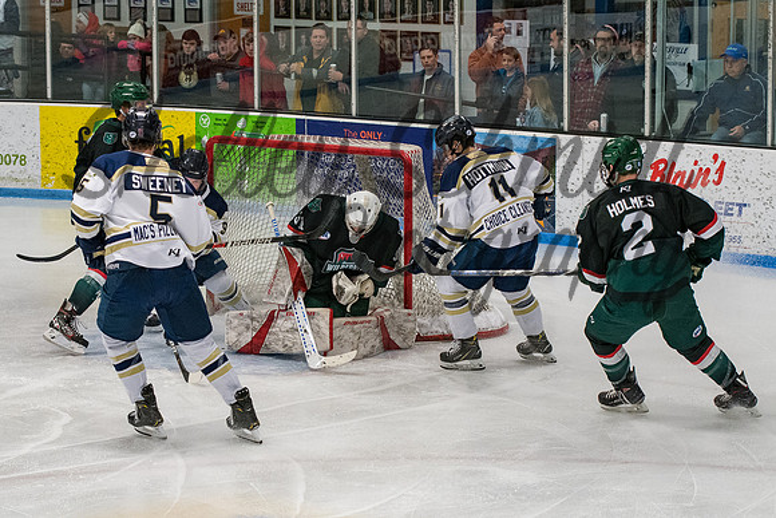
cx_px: 346
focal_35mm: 123
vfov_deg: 11.2
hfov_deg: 16.7
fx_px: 2649
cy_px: 270
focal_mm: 70
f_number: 3.5
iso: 2500
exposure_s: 1/800
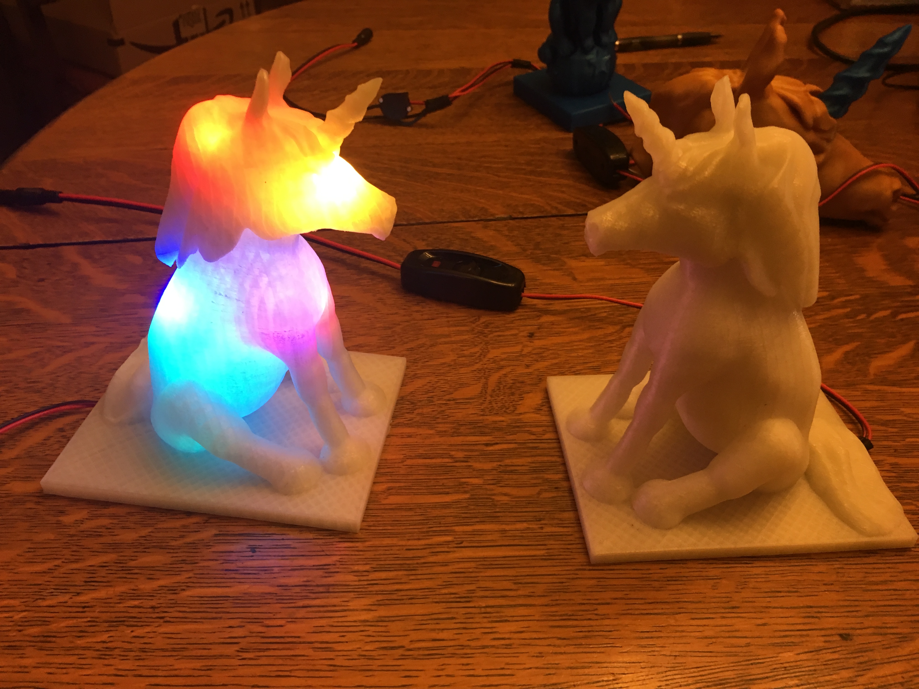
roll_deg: -1.9
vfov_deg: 48.2
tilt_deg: -36.9
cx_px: 460
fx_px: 770
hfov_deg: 61.7
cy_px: 344
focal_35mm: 29
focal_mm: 4.15
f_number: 2.2
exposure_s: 1/30
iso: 80
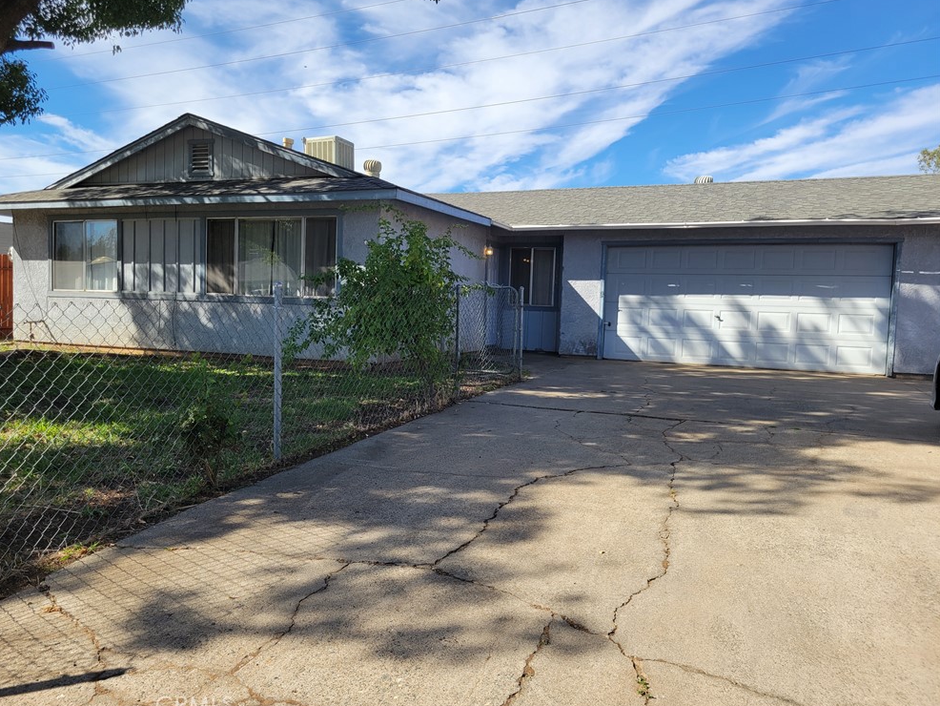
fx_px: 733
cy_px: 352
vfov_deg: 51.4
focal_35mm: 27
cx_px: 454
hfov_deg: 65.3
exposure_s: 1/1628
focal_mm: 5.4
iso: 40
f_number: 1.8
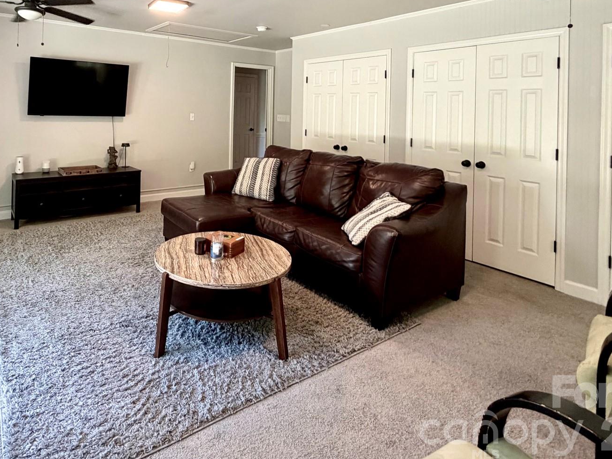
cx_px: 221
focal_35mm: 22
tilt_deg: -0.4
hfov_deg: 74.8
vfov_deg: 57.5
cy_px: 107
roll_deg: -1.9
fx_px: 389
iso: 320
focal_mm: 2.22
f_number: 2.2
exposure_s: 1/120
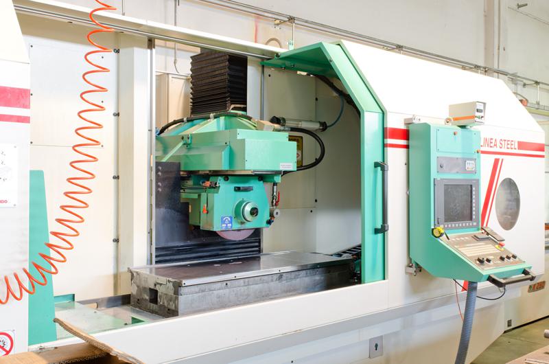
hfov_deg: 53.2
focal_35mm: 36
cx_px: 274
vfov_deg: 36.7
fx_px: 548
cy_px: 182
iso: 100
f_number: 13
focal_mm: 24
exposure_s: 2.5
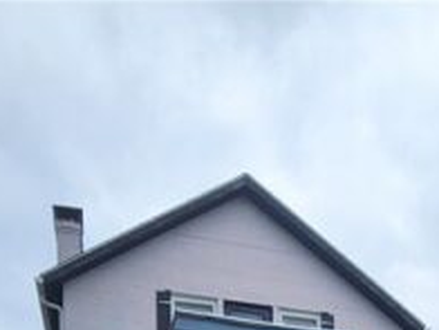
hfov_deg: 35.1
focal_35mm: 53
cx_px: 345
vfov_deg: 18.0
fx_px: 672
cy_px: 671
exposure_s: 1/973
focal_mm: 2.2
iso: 50
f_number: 2.2
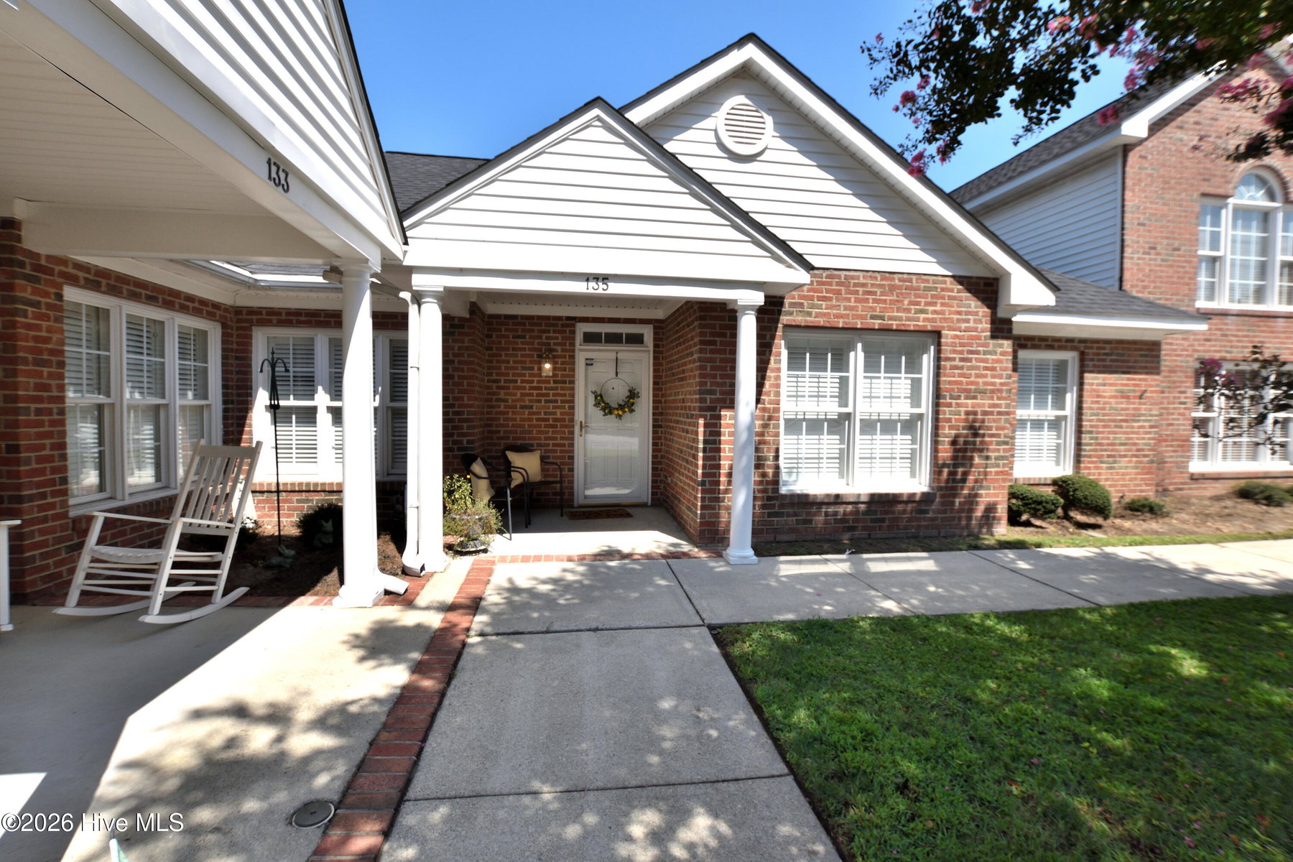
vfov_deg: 77.3
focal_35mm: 15
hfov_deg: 100.4
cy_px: 431
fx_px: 539
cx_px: 646
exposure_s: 1/500
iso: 200
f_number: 8
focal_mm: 10
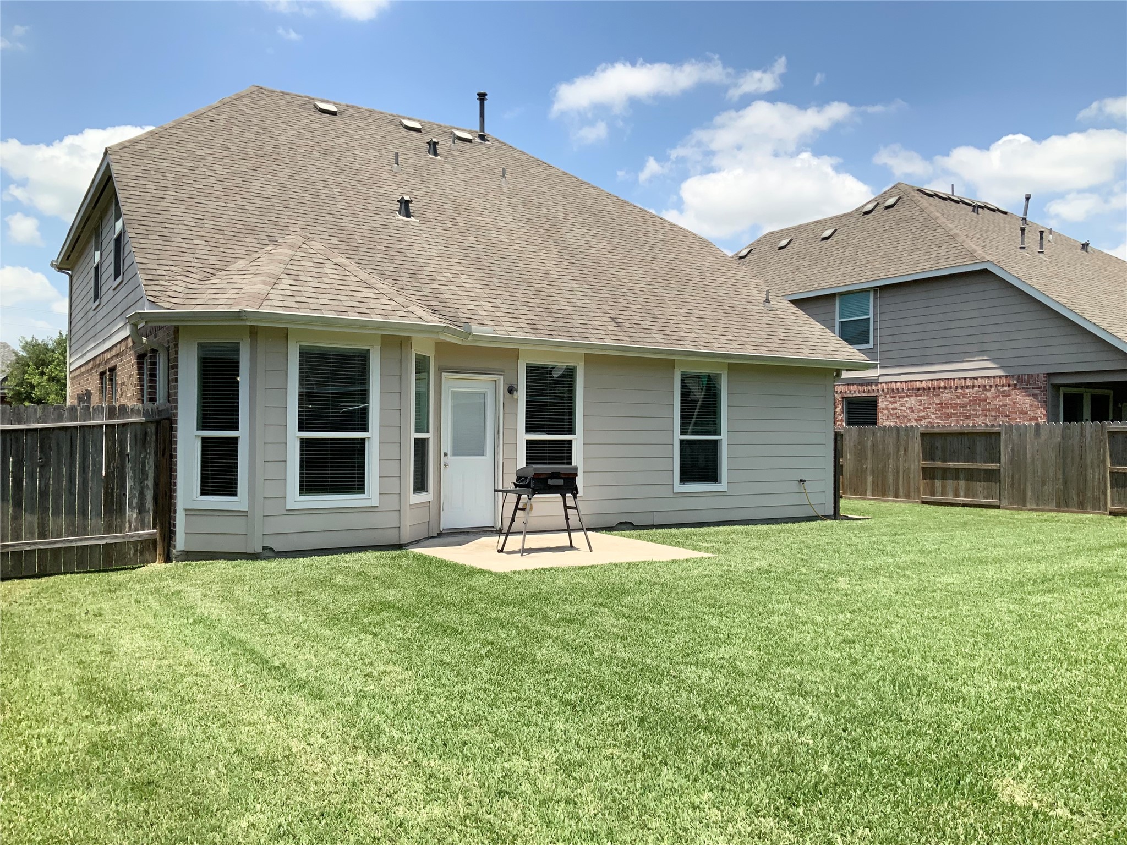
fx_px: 944
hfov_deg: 61.7
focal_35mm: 29
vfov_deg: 48.2
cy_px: 422
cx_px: 564
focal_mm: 3
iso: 16
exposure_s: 1/1912
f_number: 1.8
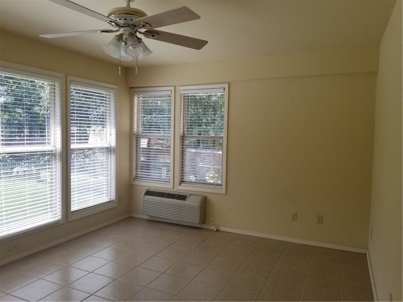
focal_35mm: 26
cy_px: 151
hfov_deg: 67.3
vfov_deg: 53.1
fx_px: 303
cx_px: 202
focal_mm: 4.3
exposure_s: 1/254
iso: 50
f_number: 1.7
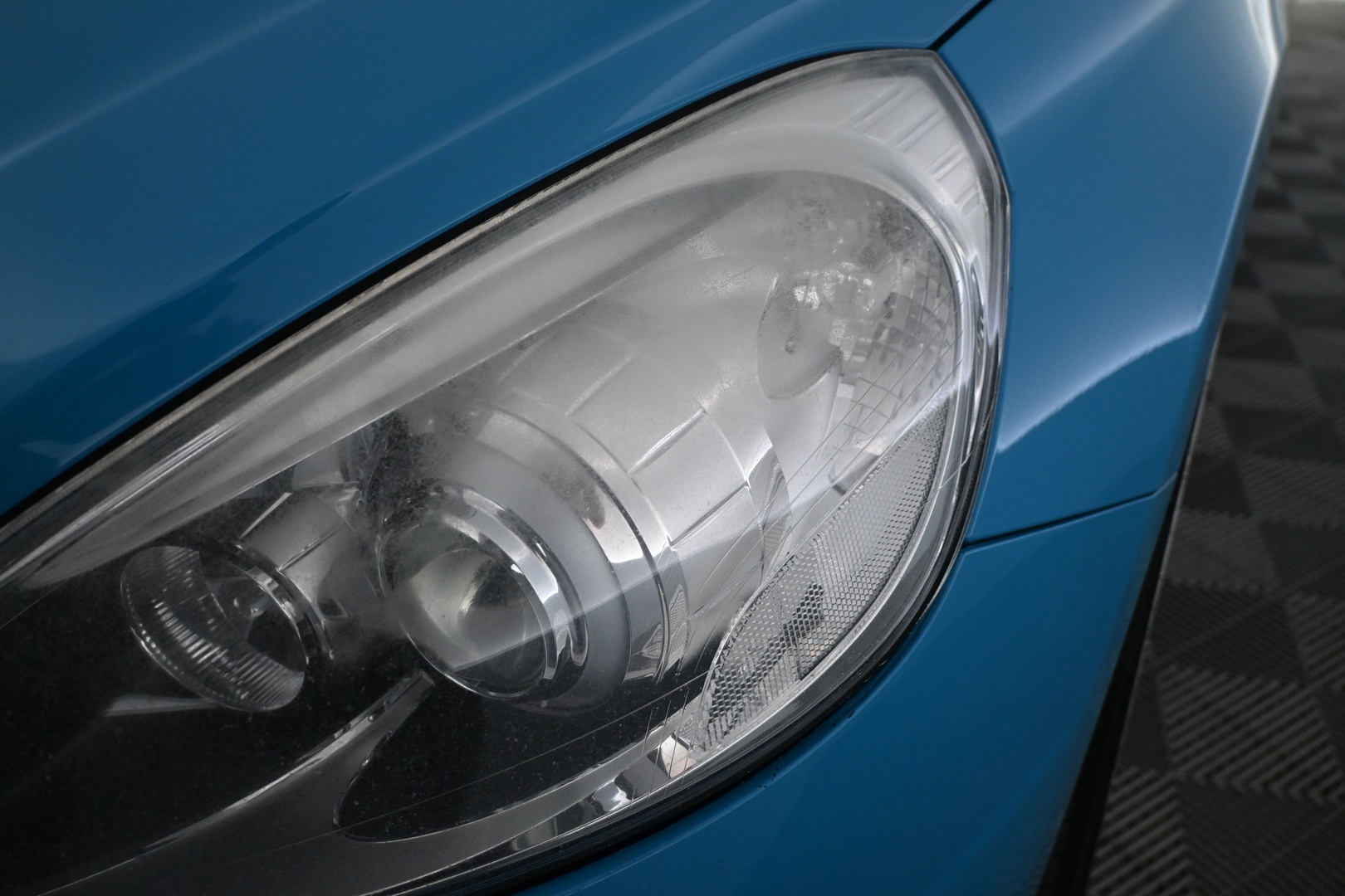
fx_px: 1121
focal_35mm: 30
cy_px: 448
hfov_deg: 61.9
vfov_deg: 43.6
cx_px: 672
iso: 1400
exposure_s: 1/125
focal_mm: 20
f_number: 3.8
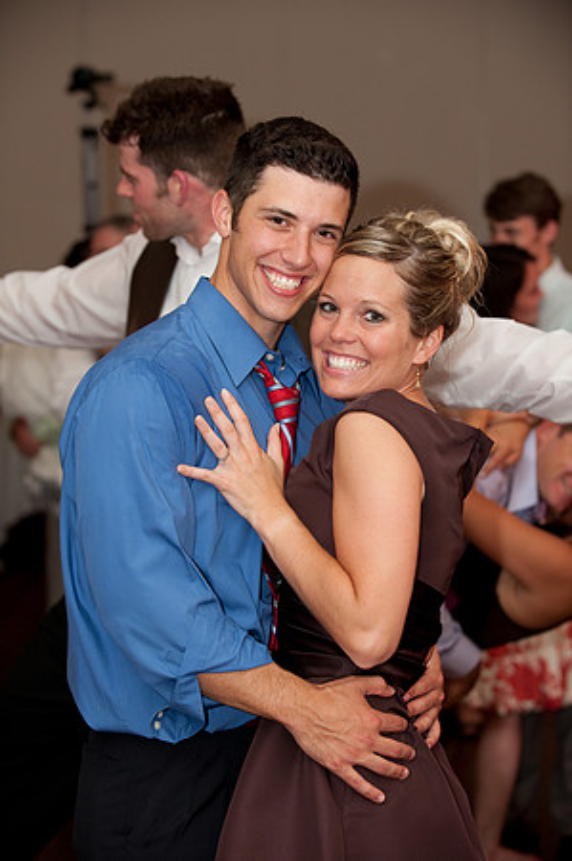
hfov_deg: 16.6
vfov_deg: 24.8
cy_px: 430
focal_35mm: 82
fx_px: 1959
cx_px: 286
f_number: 4.5
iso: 800
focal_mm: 82
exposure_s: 1/60
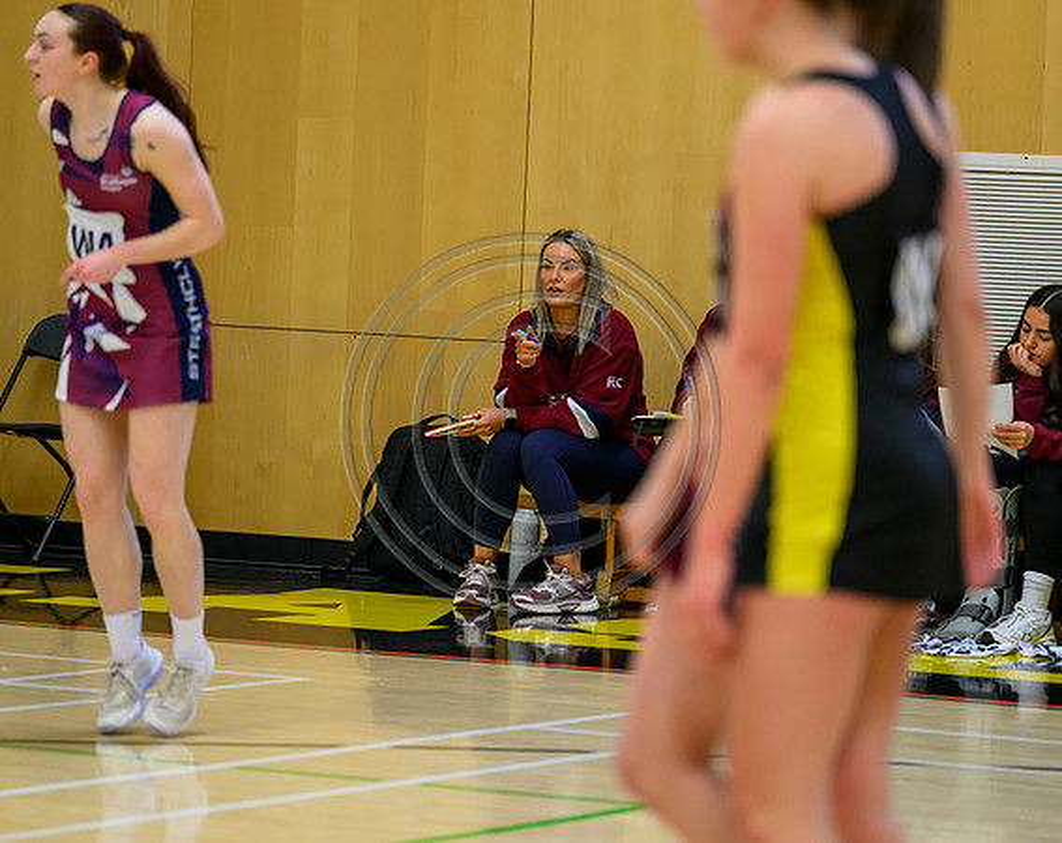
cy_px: 422
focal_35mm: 224
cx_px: 553
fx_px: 7025
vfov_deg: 6.9
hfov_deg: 8.6
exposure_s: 1/800
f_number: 3.2
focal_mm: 200
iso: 3200
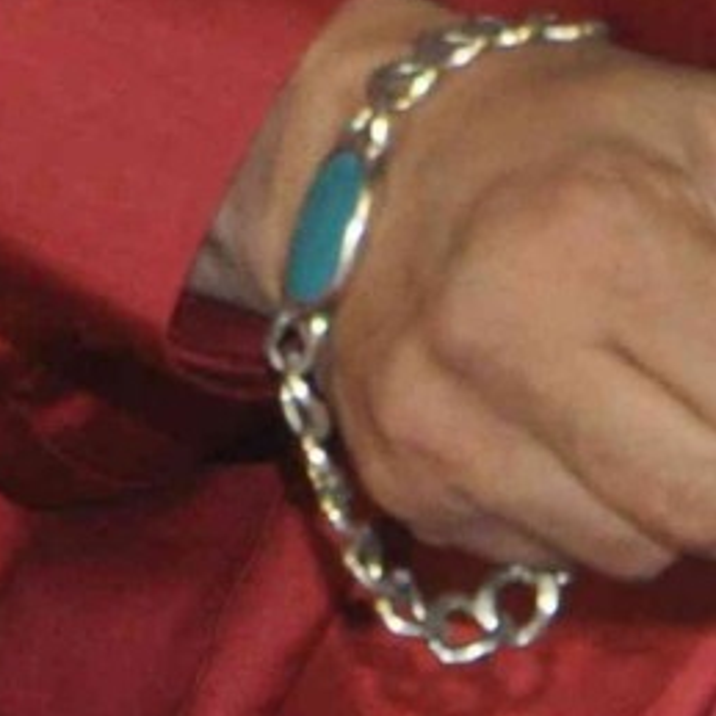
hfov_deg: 1.6
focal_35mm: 1089
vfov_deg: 1.6
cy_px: -1059
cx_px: -88
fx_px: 25484
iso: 800
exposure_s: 1/250
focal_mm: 98
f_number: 10
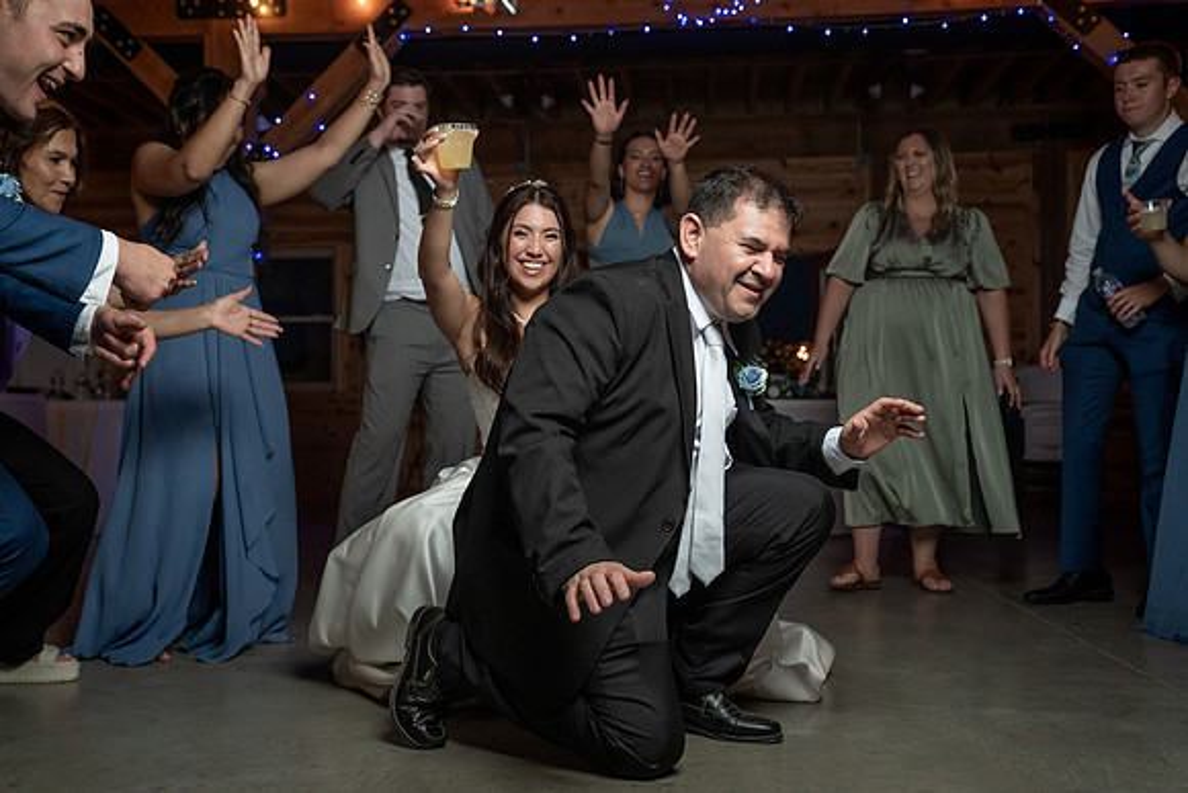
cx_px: 559
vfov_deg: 33.1
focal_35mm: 40
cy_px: 401
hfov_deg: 47.9
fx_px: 1335
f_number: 4
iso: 2000
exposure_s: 1/200
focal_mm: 37
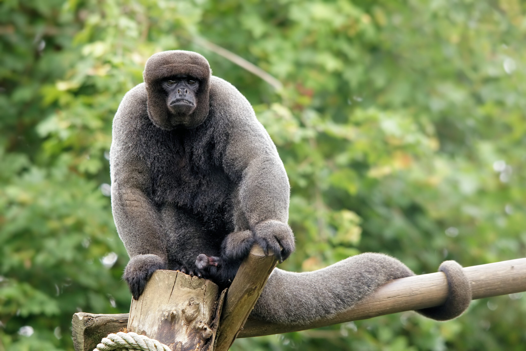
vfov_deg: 2.8
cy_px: 176
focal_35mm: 495
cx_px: 263
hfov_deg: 4.2
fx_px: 7232
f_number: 5.6
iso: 800
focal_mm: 330
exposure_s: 1/200
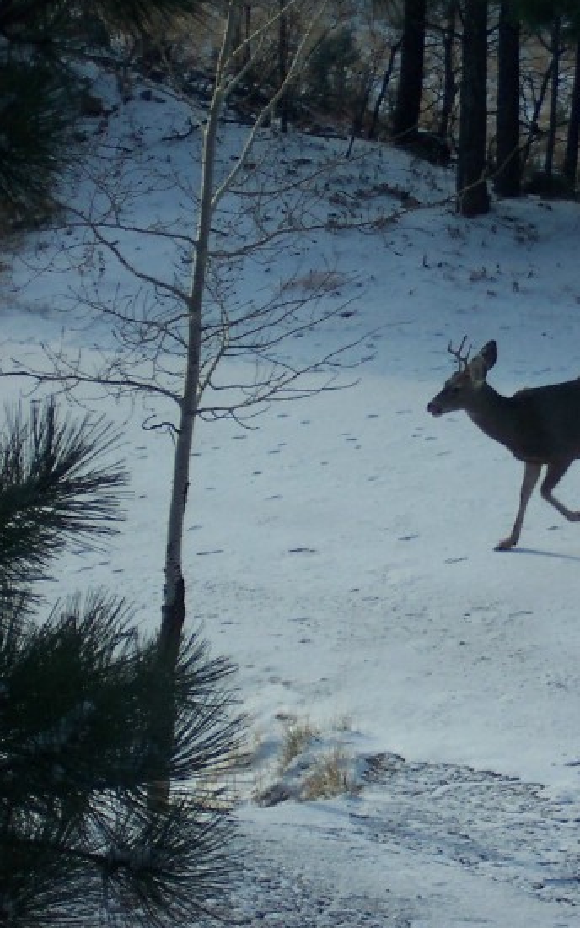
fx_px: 5384
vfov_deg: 9.8
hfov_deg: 6.1
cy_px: 474
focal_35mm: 213
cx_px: 607
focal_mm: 22.4
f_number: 4.9
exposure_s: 1/180
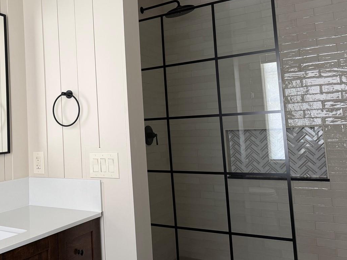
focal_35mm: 37
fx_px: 371
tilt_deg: +4.2
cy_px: 97
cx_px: 89
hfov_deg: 48.3
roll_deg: +2.4
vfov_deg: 38.4
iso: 200
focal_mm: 6.76
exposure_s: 1/121
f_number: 1.78
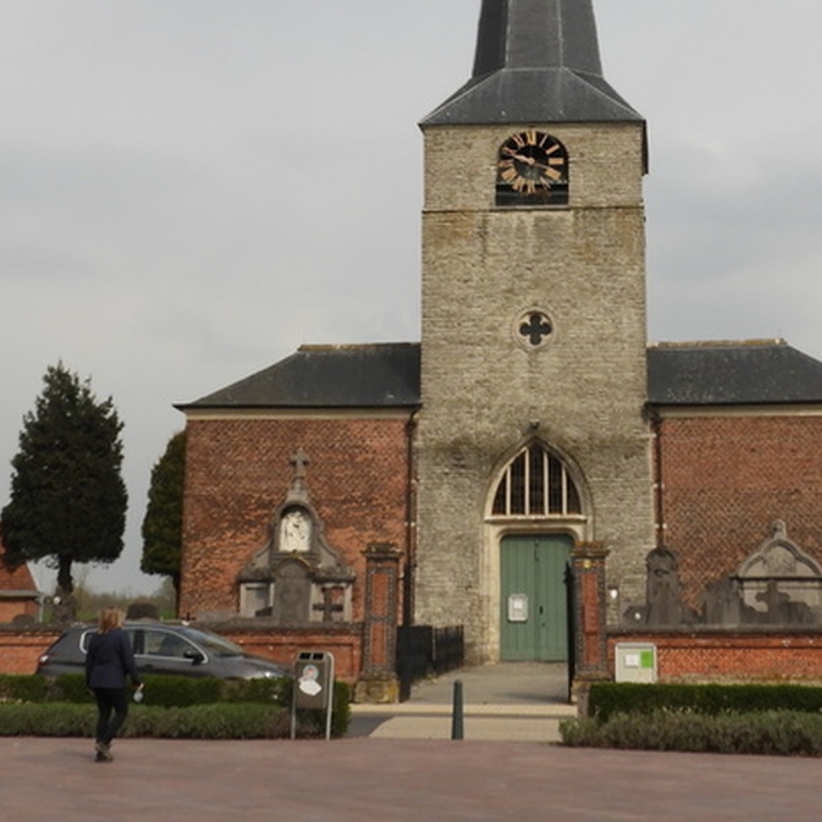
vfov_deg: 25.3
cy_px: 180
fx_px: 1800
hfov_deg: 25.7
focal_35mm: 67
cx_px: 502
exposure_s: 1/1250
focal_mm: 5.4
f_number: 3.5
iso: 100
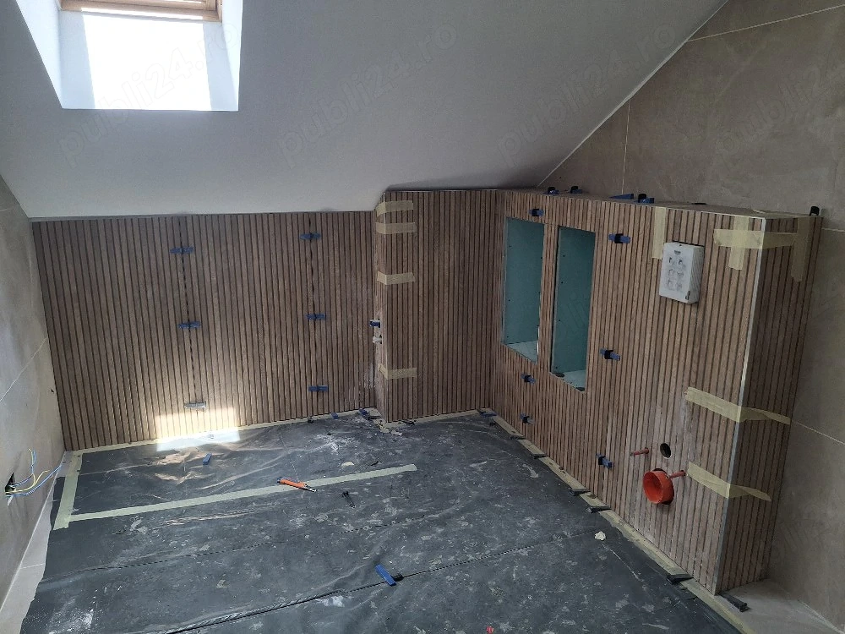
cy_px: 317
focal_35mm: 25
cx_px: 422
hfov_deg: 69.4
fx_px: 610
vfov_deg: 54.9
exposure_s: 1/100
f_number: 1.8
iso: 64
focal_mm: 4.69
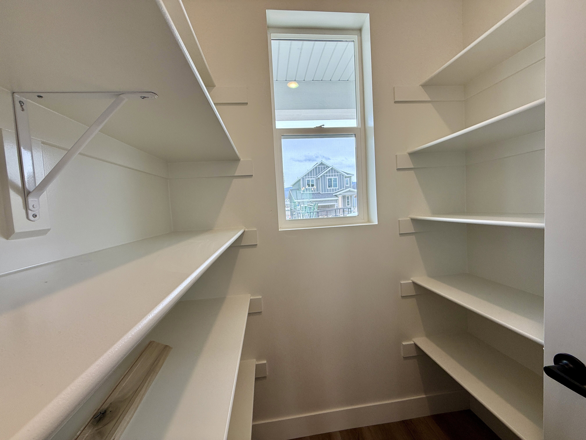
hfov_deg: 102.1
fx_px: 237
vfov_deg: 85.7
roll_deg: +3.4
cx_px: 293
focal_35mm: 14
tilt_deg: -2.9
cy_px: 220
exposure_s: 1/156
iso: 64
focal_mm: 2.22
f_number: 2.2
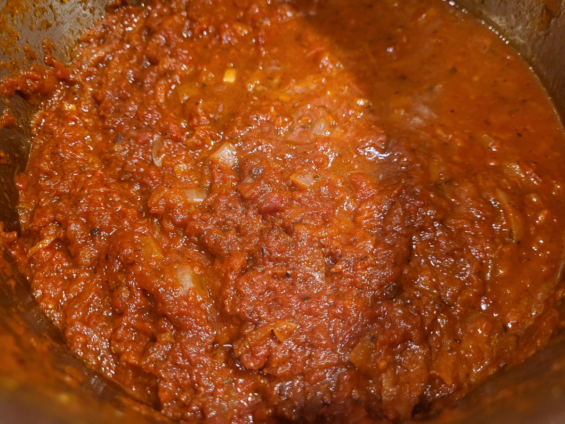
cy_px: 212
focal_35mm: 26
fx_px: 424
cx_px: 282
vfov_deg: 53.1
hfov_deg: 67.3
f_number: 1.8
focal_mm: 5.4
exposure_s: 1/50
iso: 400
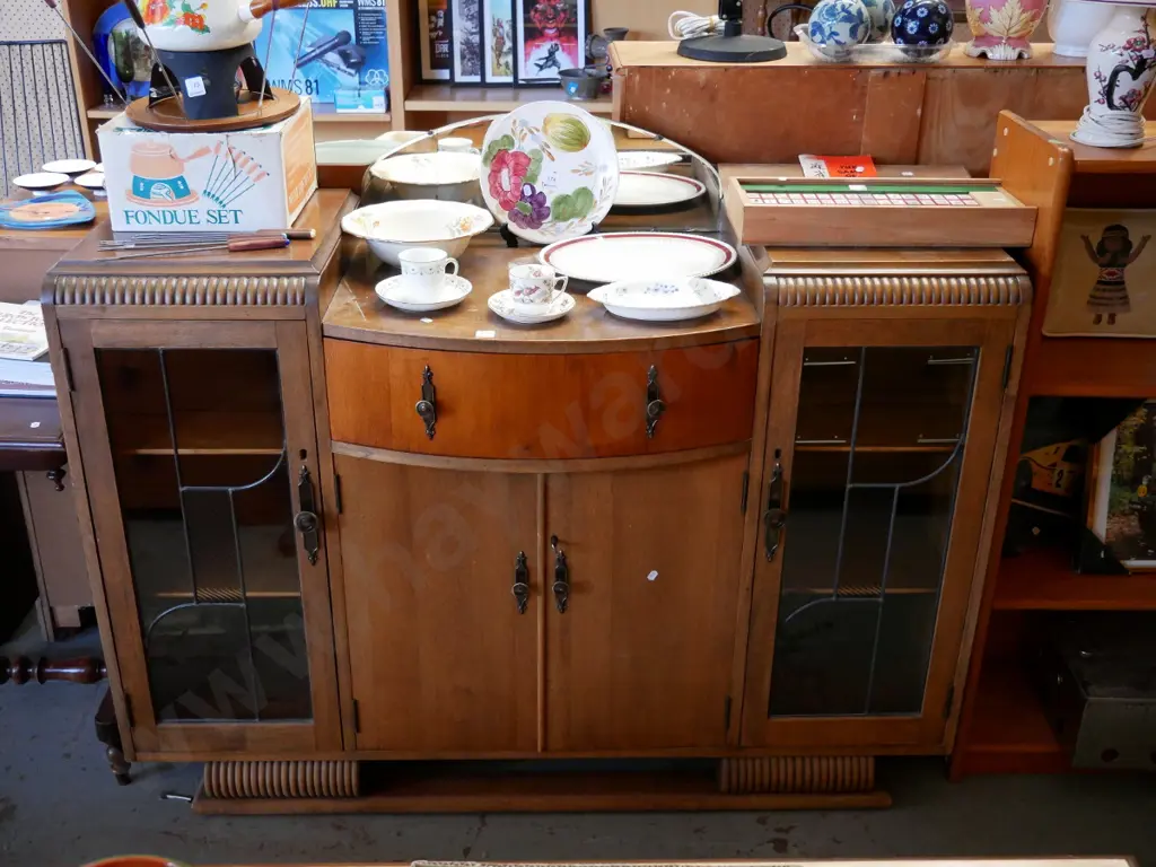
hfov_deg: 51.4
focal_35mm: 36
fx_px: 1202
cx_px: 578
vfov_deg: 39.7
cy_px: 434
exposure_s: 1/60
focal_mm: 18
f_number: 3.9
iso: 2000
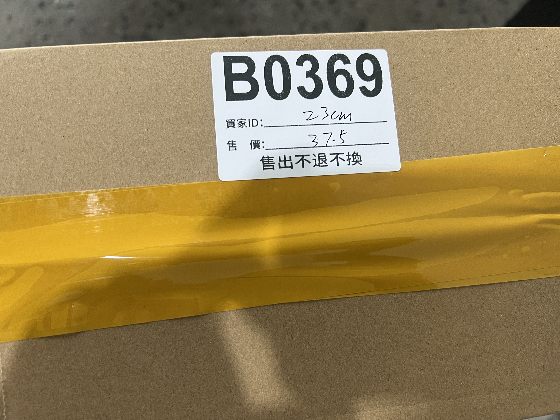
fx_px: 421
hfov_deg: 67.3
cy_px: 210
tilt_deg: -85.1
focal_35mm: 26
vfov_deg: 53.1
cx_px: 280
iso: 80
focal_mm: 5.7
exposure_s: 1/50
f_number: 1.5
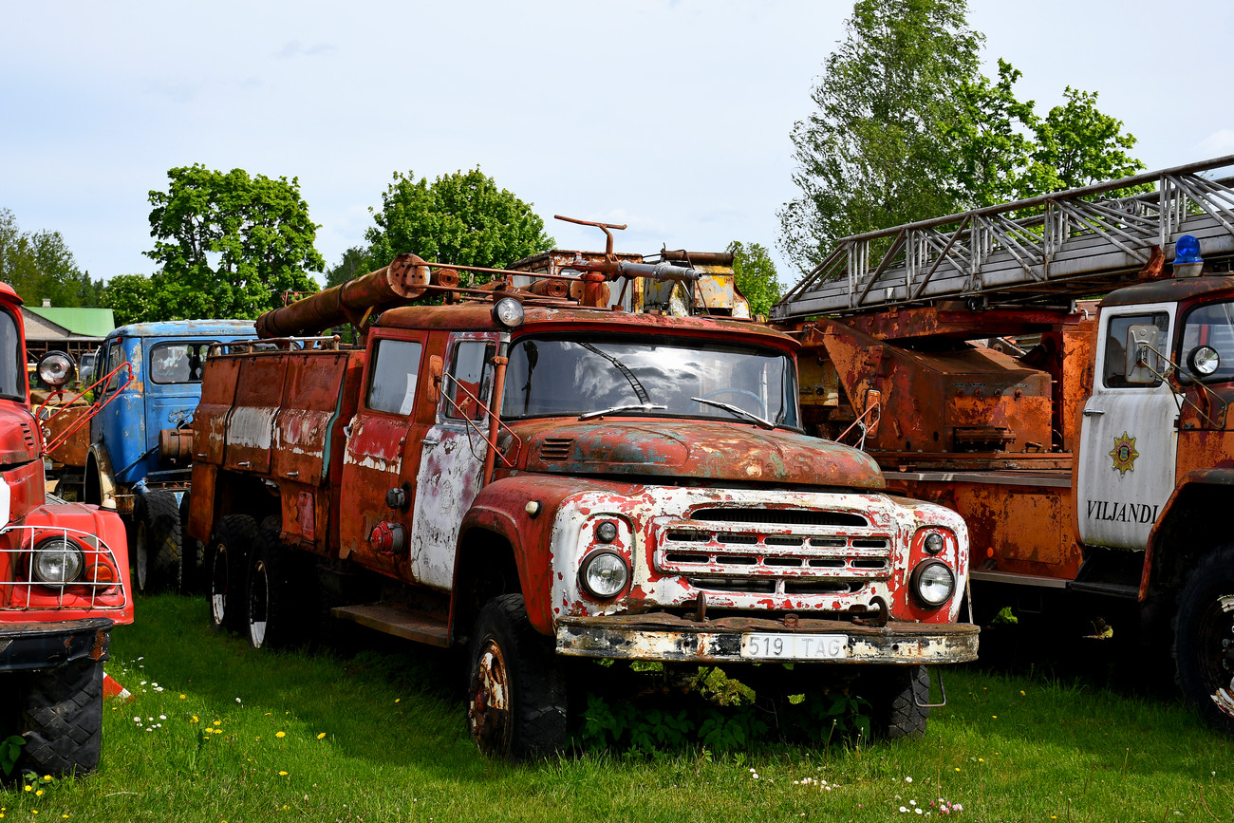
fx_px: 1954
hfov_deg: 35.0
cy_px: 412
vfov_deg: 23.8
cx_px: 617
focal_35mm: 57
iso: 200
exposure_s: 1/800
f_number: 6.3
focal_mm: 38
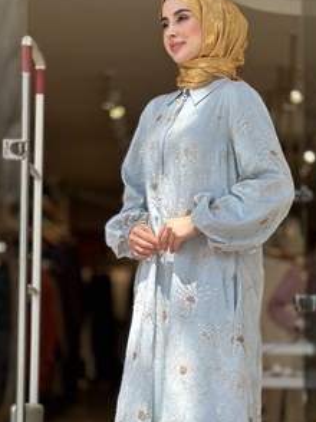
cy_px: 271
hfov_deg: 17.3
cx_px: 180
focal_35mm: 85
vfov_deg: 23.0
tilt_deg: +4.1
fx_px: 1036
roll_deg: -1.4
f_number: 1.78
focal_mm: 6.86
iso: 80
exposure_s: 1/1009
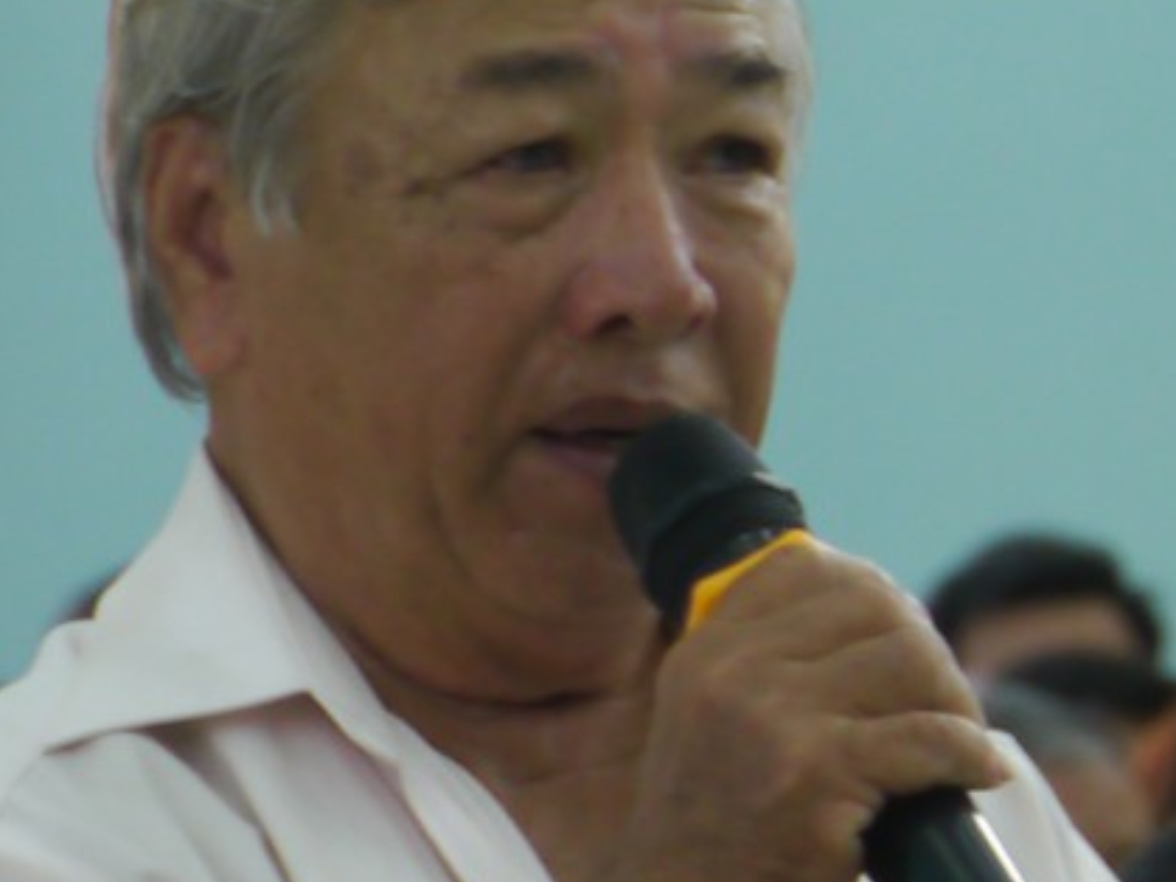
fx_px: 19800
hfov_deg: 3.4
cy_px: 368
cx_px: 1633
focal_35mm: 583
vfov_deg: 2.5
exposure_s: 1/30
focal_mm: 61
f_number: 5.7
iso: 400
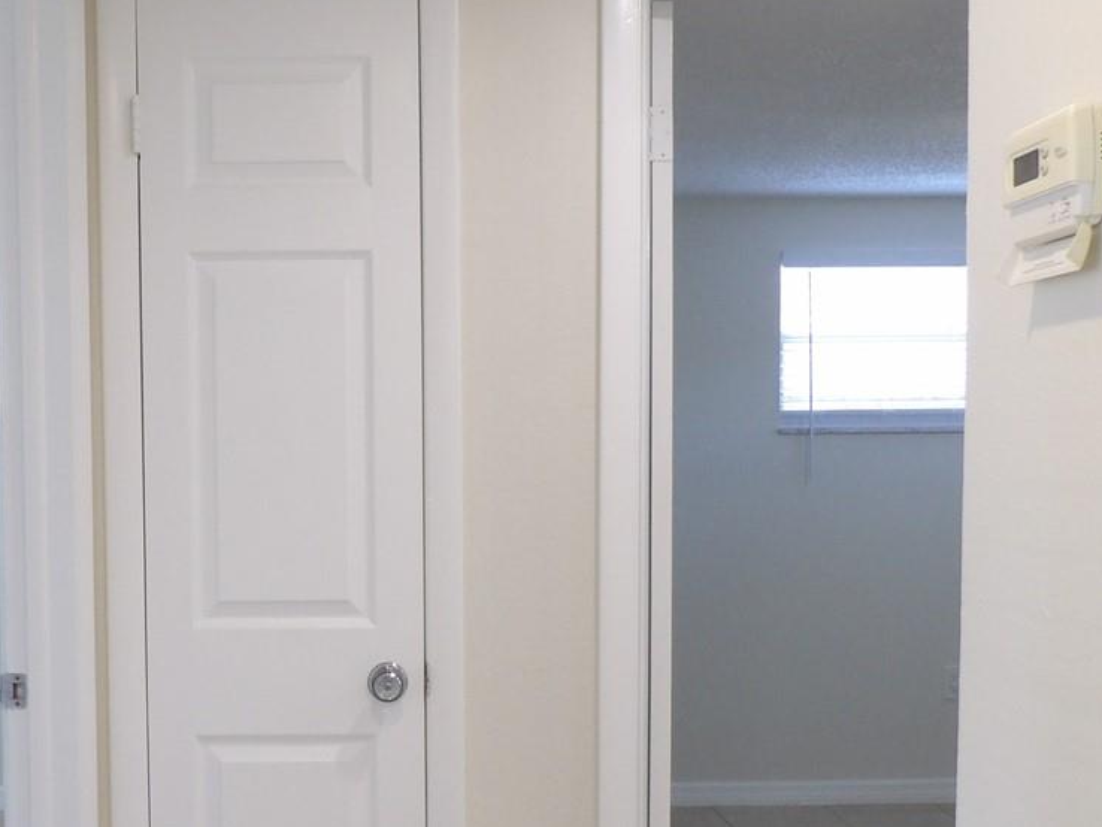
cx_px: 379
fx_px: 1656
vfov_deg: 27.8
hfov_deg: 36.5
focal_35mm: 52
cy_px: 570
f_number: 3.2
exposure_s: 1/33
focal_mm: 4.3
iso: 192
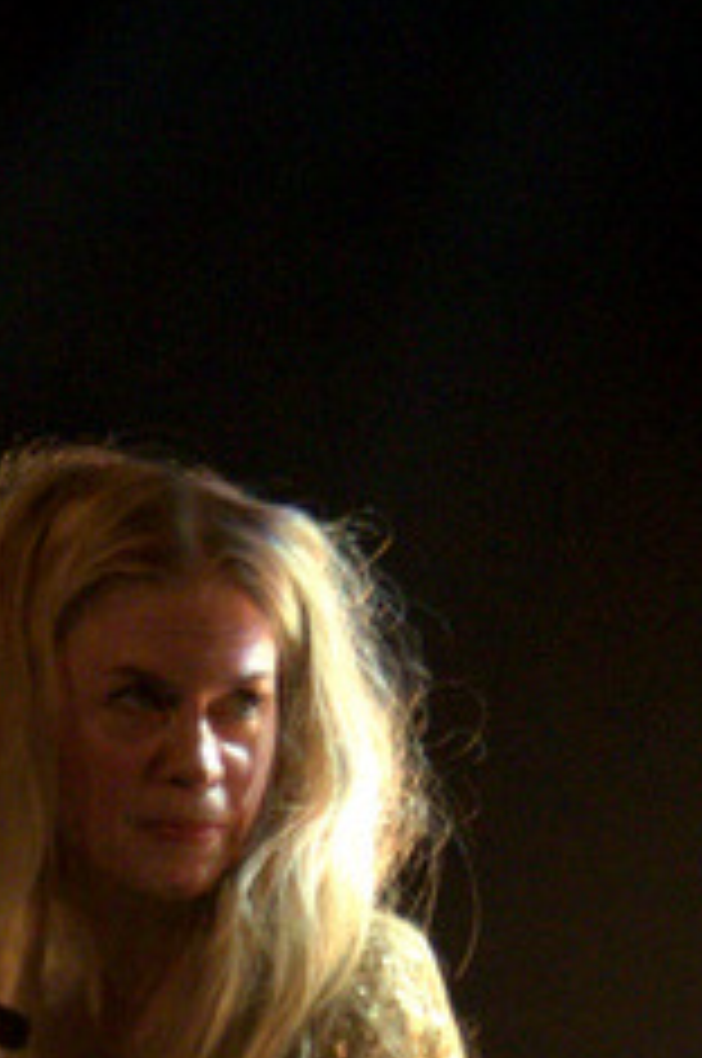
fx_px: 6747
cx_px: -52
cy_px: 1351
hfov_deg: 5.9
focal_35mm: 230
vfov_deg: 8.8
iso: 2800
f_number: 2.8
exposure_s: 1/100
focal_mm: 50
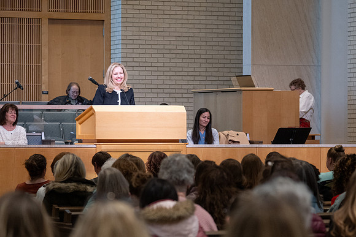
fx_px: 1753
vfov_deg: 7.7
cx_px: 192
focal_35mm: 177
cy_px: 158
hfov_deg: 11.6
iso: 1250
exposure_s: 1/320
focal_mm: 120
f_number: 4
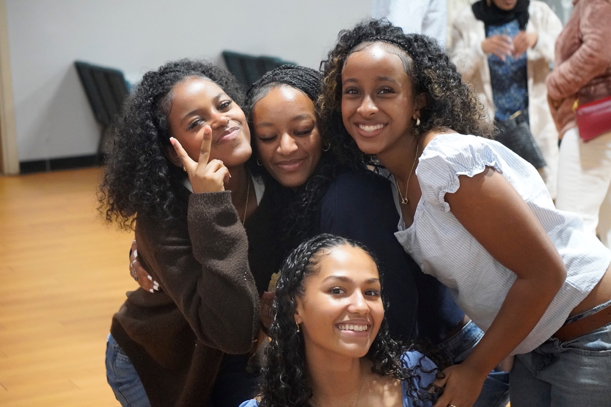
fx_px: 1400
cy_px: 204
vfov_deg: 16.6
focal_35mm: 82
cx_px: 306
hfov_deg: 24.6
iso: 6400
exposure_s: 1/100
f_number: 4.5
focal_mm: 55
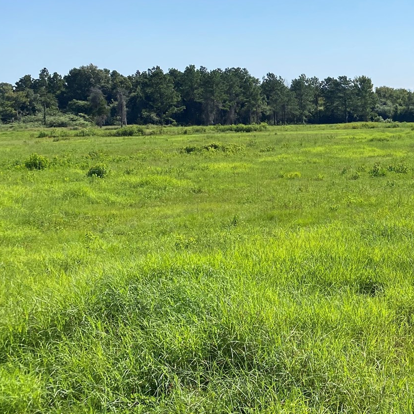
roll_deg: +0.8
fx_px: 758
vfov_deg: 30.5
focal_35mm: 56
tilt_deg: -2.6
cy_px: 160
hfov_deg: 27.7
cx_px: 467
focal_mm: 4.25
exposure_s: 1/4608
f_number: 1.8
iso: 32
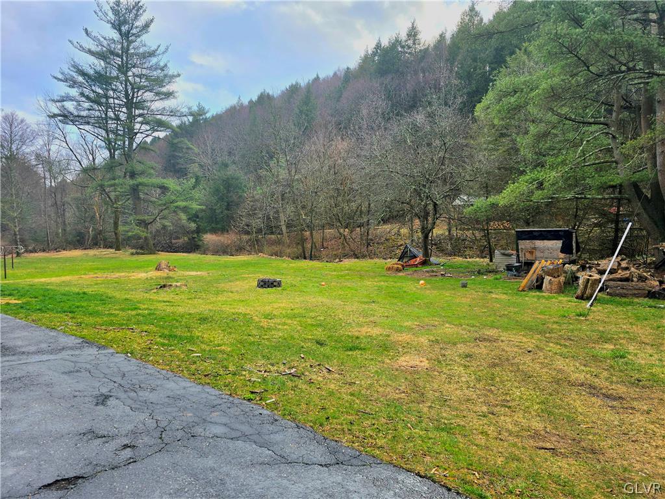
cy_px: 250
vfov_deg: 58.9
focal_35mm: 23
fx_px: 442
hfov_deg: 73.9
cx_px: 332
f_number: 1.7
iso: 12
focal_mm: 6.3
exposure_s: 1/312
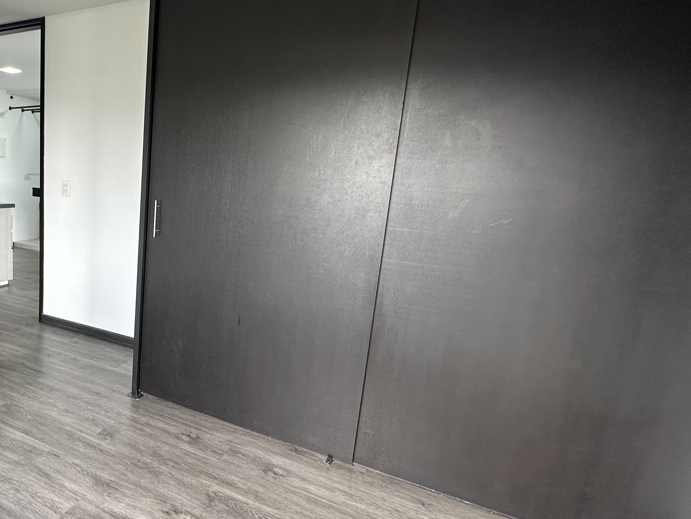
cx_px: 138
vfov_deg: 56.8
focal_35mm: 24
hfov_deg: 65.2
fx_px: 479
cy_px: 258
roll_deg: -3.6
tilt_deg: -8.8
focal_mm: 2.22
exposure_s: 1/99
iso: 100
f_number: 2.2
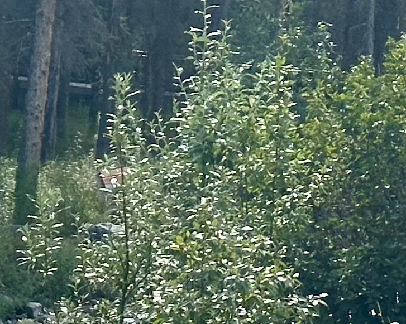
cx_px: 793
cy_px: -113
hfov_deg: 7.2
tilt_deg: +1.7
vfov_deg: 5.9
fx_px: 3123
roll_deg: -0.5
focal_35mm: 260
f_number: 1.78
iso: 64
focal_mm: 6.86
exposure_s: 1/4367
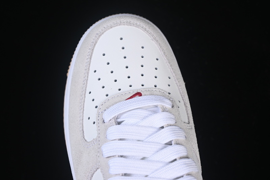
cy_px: 90
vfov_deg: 18.2
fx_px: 562
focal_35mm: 75
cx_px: 135
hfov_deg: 27.0
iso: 160
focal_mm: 50
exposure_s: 1/80
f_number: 7.1
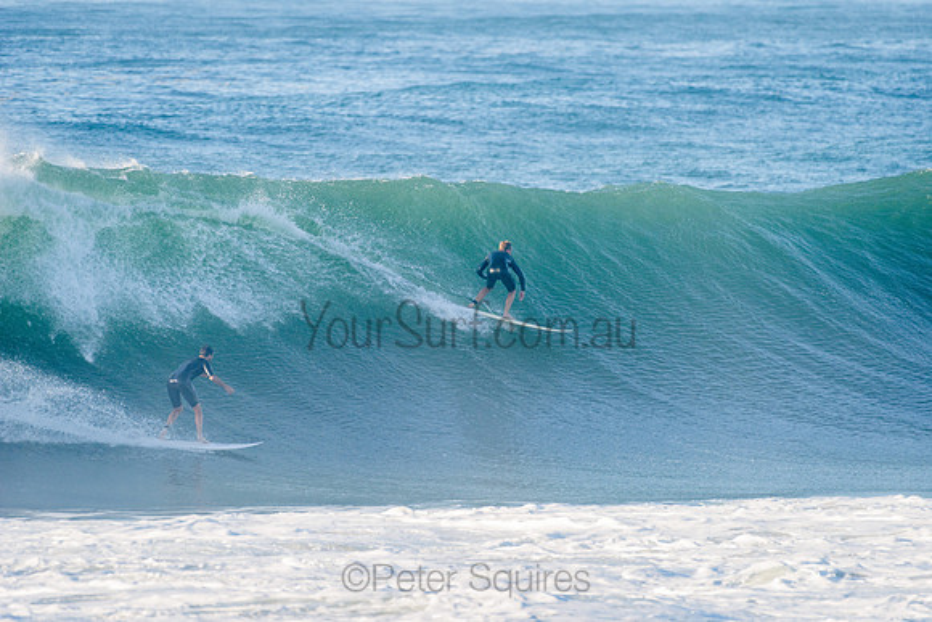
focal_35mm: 500
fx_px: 12947
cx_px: 466
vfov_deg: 2.8
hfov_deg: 4.1
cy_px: 311
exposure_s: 1/1600
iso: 360
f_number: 5.6
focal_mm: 500
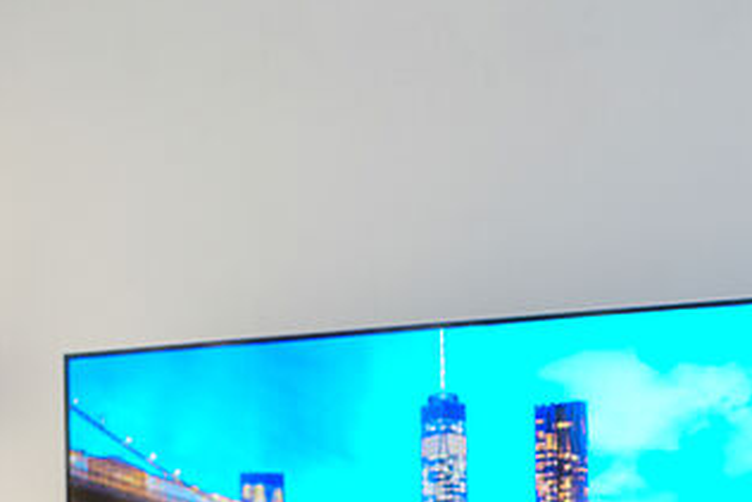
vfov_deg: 13.1
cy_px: 689
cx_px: -162
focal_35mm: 100
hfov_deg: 19.2
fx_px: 2090
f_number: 2.8
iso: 400
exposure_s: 1/160
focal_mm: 24
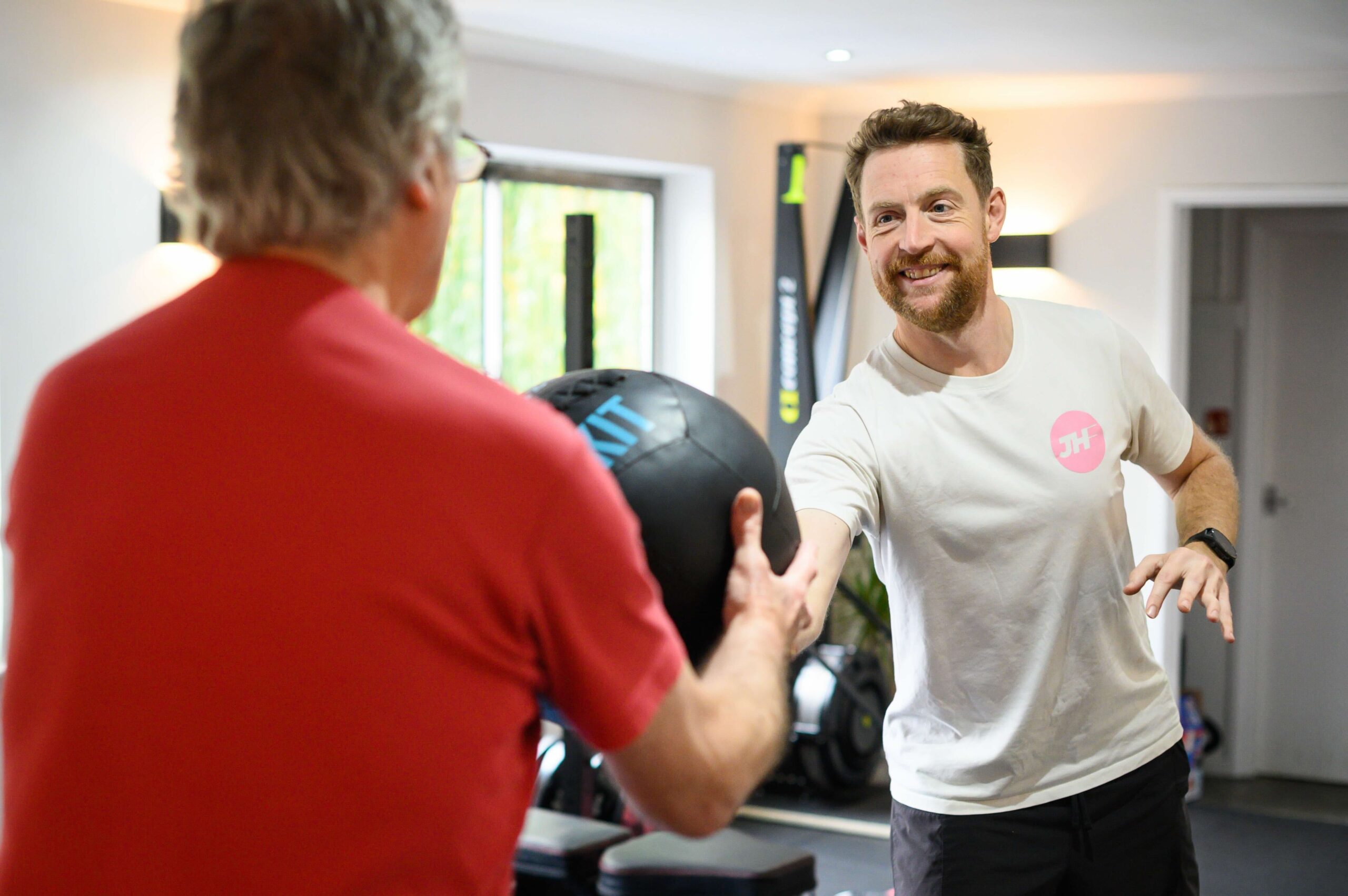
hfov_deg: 35.0
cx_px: 598
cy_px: 495
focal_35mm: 57
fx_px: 2133
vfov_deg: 23.7
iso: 1600
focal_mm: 50
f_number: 2.8
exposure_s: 1/200
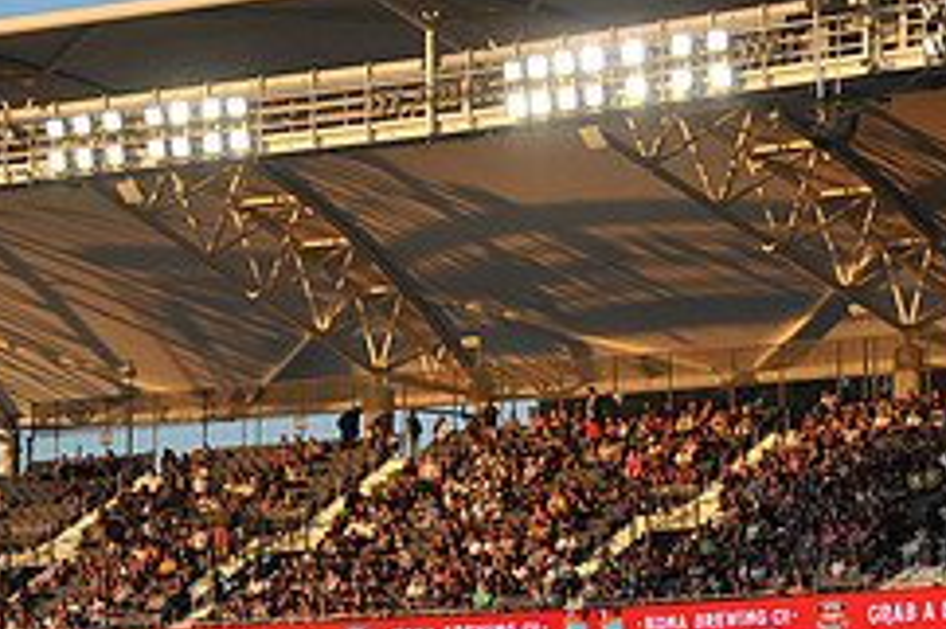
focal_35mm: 206
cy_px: 621
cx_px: 215
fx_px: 5409
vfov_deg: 6.6
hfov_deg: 10.0
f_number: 2.8
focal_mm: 86
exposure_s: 1/6400
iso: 1600
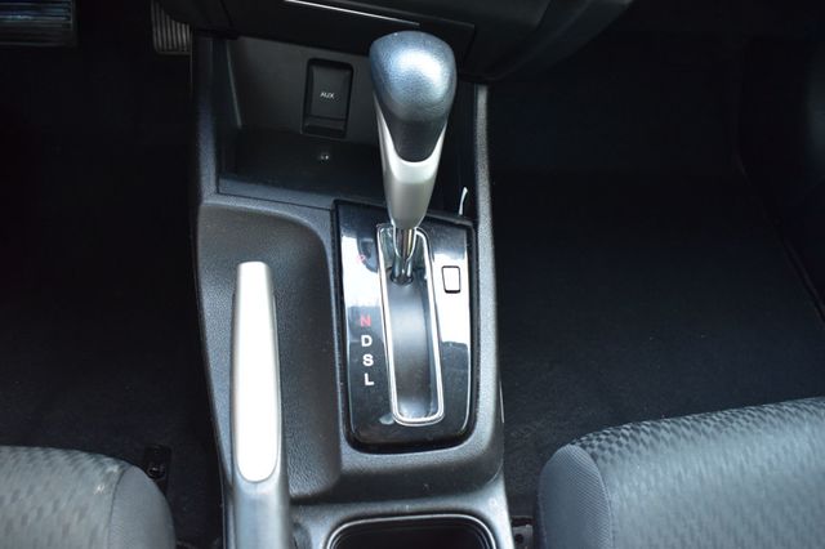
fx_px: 721
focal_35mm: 32
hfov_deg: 59.5
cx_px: 412
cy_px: 274
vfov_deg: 41.7
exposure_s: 1/15
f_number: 6.3
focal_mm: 21
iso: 1600
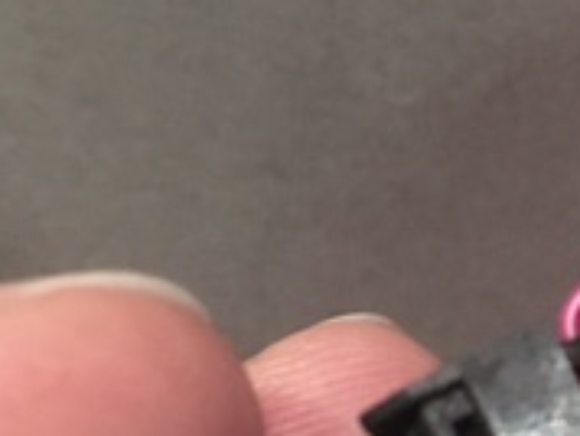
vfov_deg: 14.2
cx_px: 857
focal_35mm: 104
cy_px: 335
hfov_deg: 17.1
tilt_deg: -71.1
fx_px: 1745
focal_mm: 4.15
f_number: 2.2
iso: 640
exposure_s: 1/17
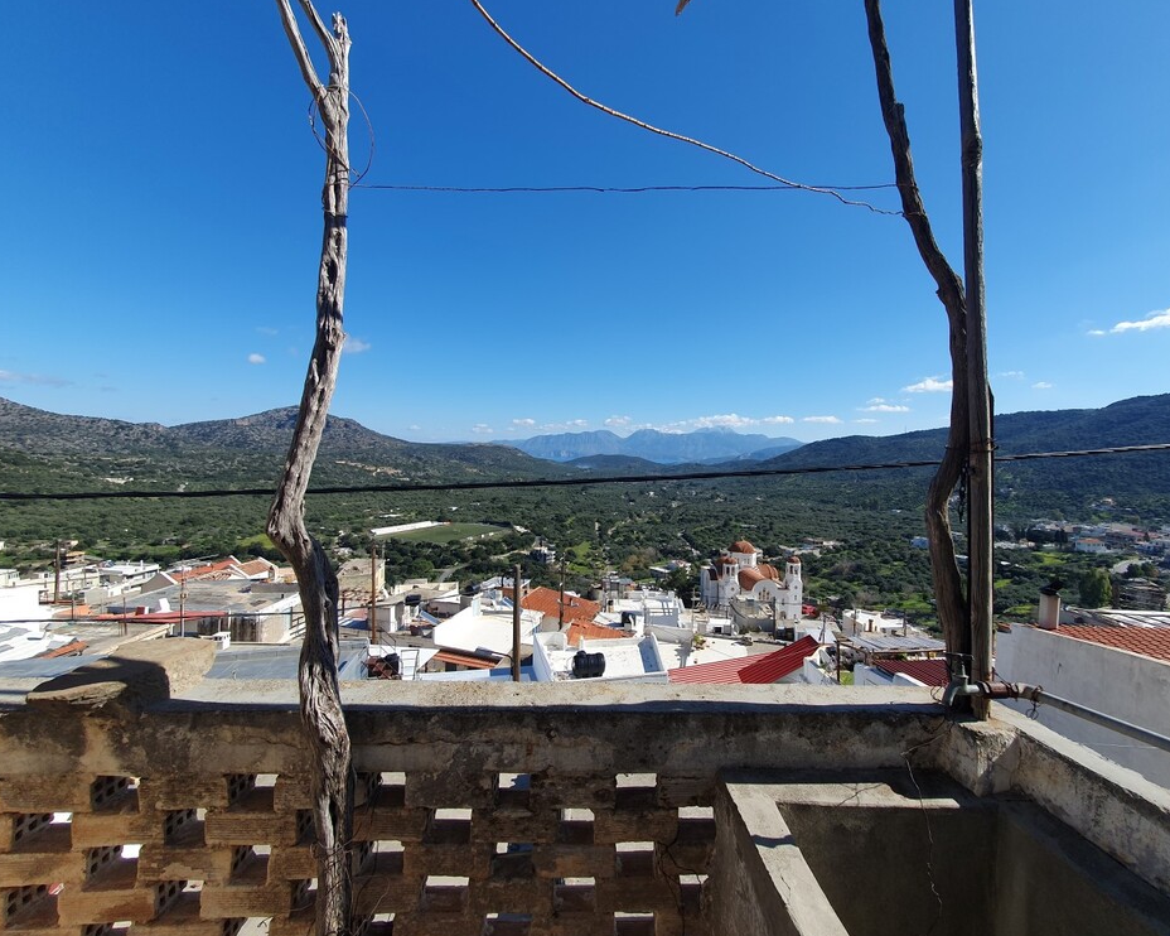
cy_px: 469
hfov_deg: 100.5
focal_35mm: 14
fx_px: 485
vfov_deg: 88.0
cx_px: 634
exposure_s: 1/1284
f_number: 2.2
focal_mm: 1.8
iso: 50
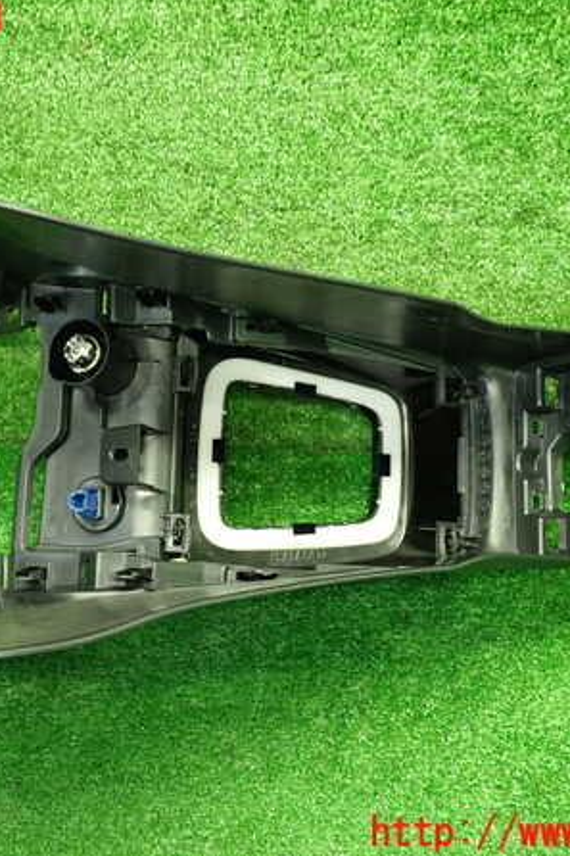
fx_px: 998
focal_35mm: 42
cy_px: 426
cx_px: 228
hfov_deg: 31.8
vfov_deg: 46.4
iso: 400
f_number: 2.3
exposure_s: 1/30
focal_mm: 5.4
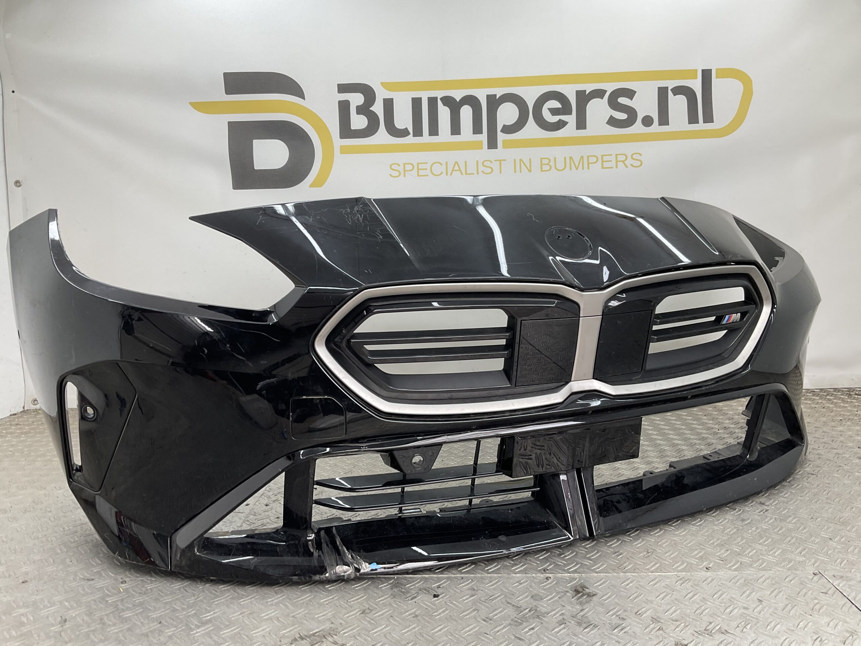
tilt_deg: -8.1
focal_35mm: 29
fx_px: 721
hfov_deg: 61.7
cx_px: 430
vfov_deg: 48.2
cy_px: 323
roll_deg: +0.4
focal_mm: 3
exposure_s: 1/100
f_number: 1.8
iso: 20
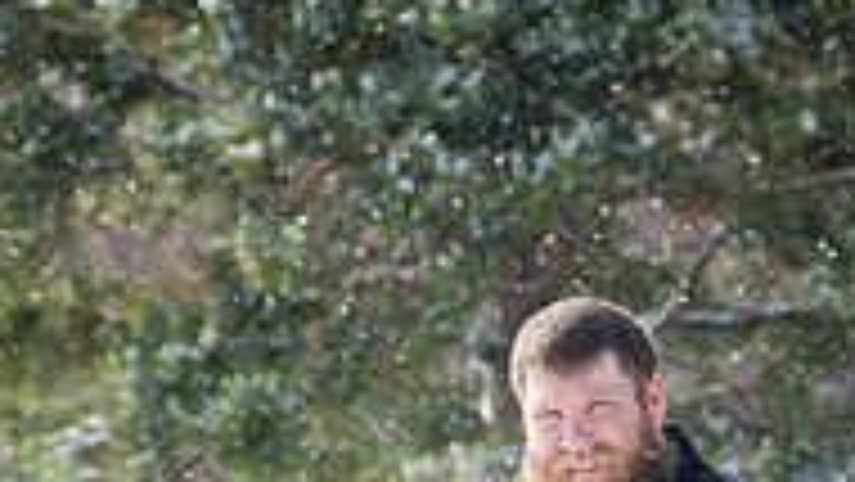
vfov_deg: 4.3
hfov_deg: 7.8
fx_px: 6304
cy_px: 883
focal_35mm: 278
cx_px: 549
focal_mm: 112
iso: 640
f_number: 8
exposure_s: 1/1000
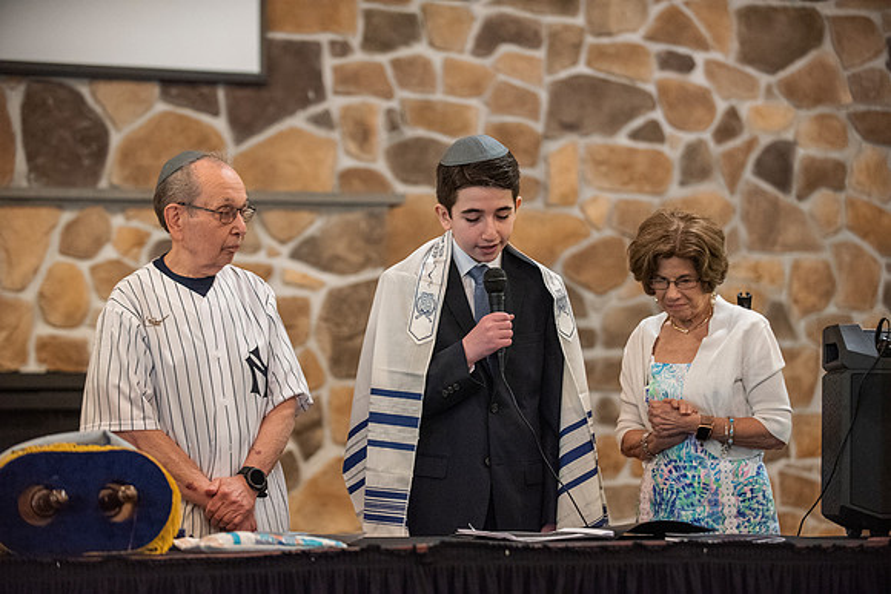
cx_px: 446
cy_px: 297
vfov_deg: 14.4
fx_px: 2352
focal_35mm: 95
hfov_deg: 21.5
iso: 3200
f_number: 2.8
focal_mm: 95
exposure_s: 1/80
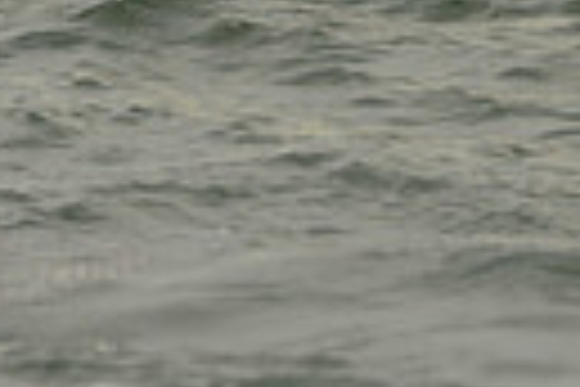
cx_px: 378
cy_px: -434
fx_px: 14515
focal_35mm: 901
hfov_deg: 2.3
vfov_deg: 1.5
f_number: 10
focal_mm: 200
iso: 280
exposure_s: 1/1250
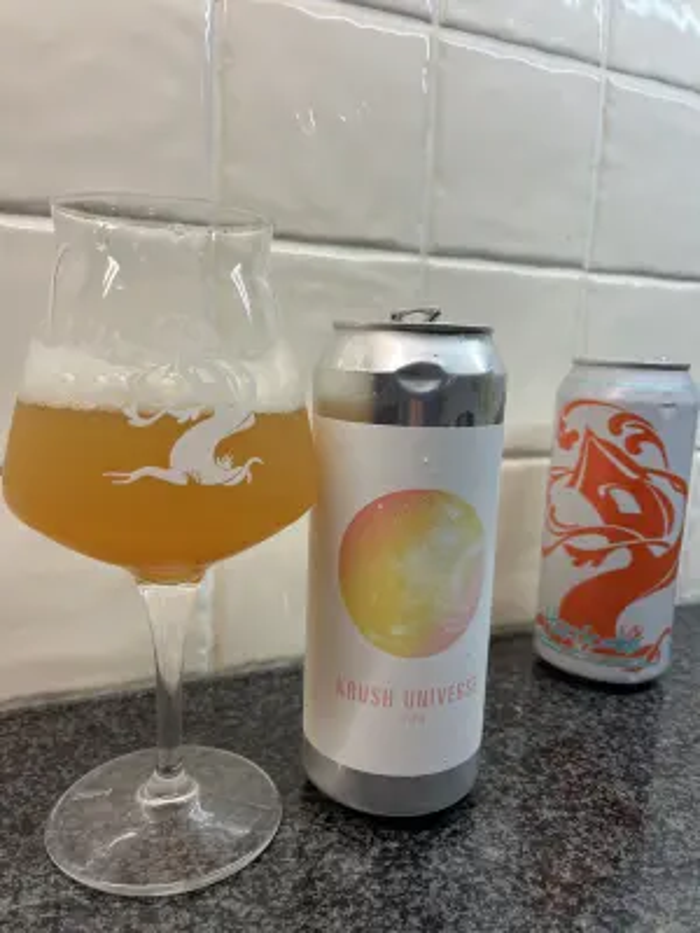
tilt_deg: -10.6
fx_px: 701
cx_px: 350
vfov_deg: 67.3
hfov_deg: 53.1
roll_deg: -2.4
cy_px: 466
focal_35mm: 26
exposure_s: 1/100
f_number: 1.6
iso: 50
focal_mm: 5.1
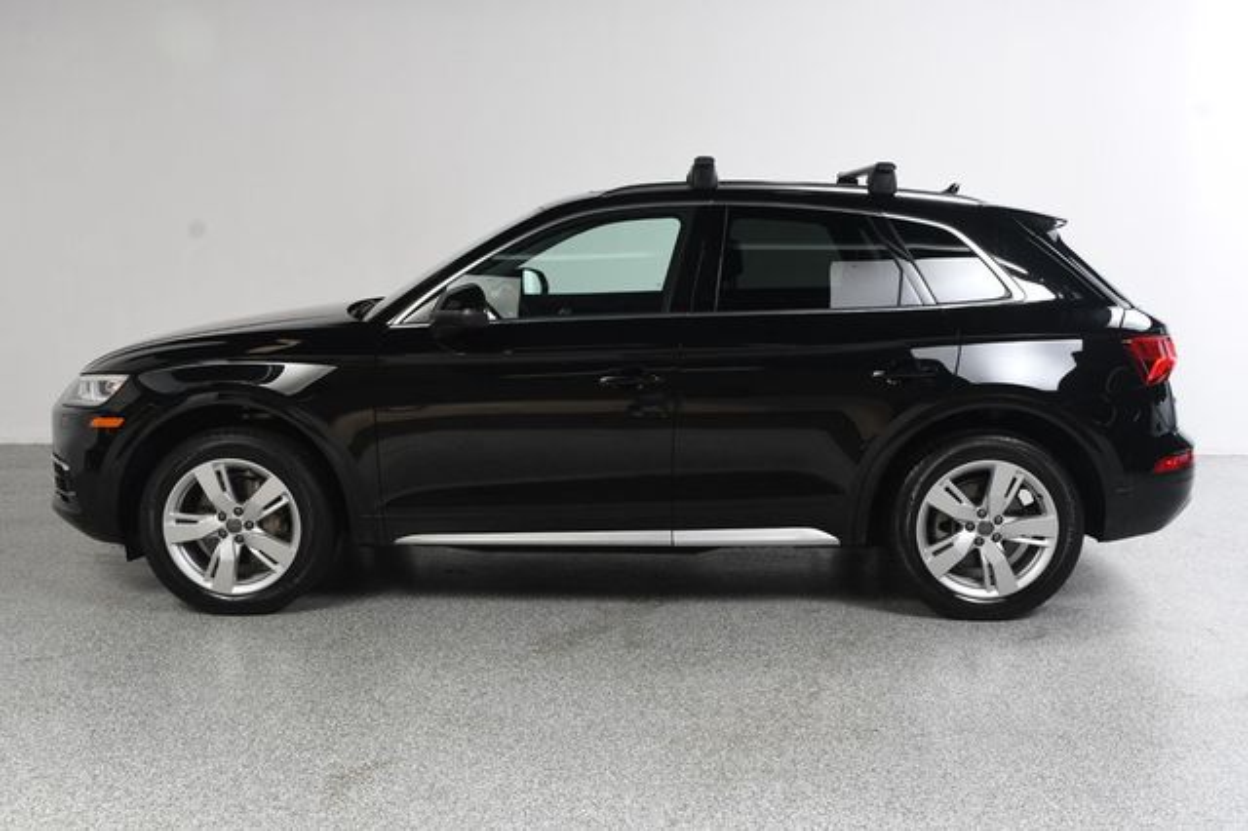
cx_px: 624
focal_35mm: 39
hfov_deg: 49.6
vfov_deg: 34.2
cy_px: 416
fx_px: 1351
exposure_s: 1/160
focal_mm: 26
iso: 100
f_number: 9
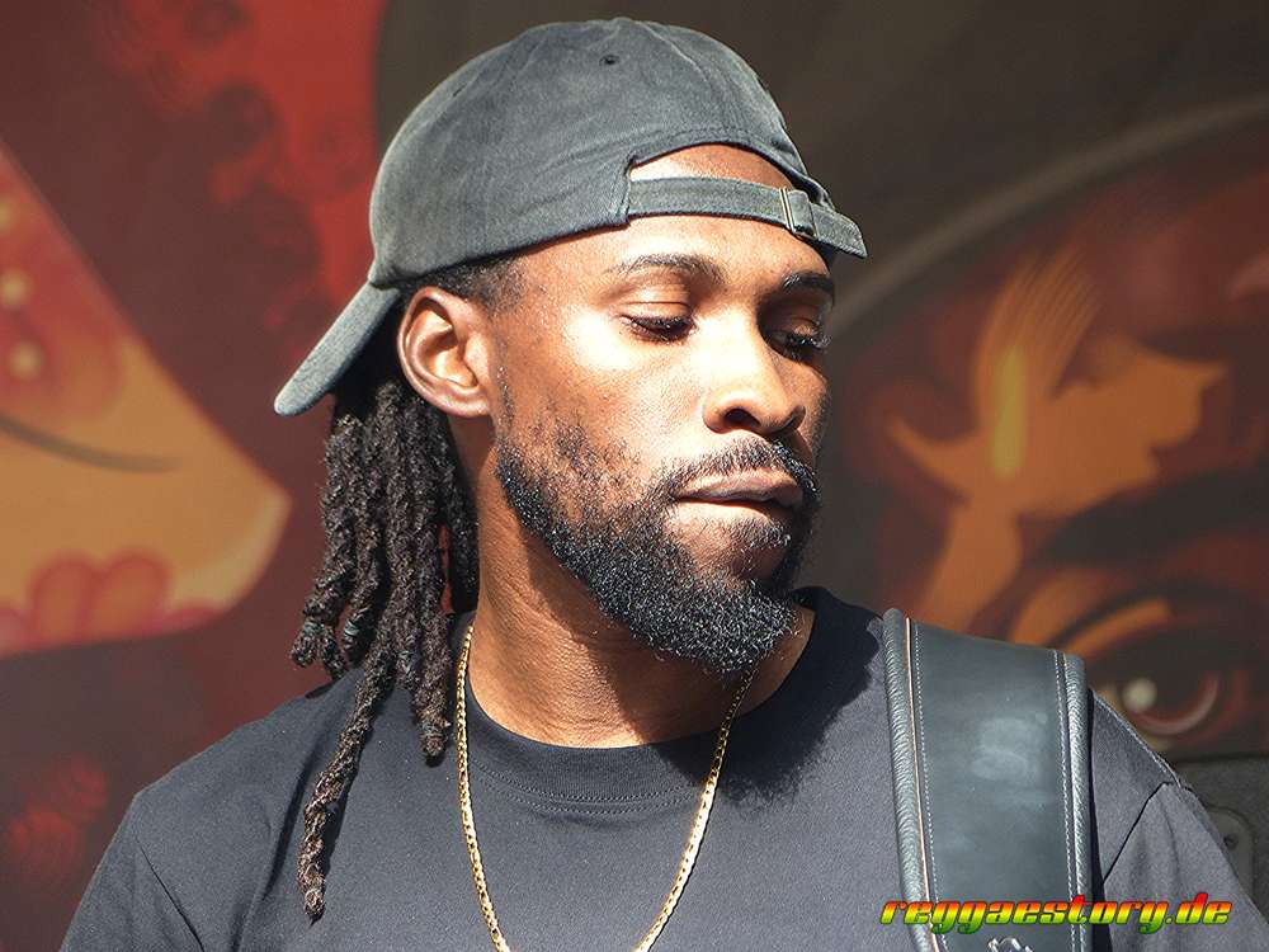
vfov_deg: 3.5
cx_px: 634
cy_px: 476
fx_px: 15397
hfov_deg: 4.7
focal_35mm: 420
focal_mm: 75.6
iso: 125
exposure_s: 1/100
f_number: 2.8
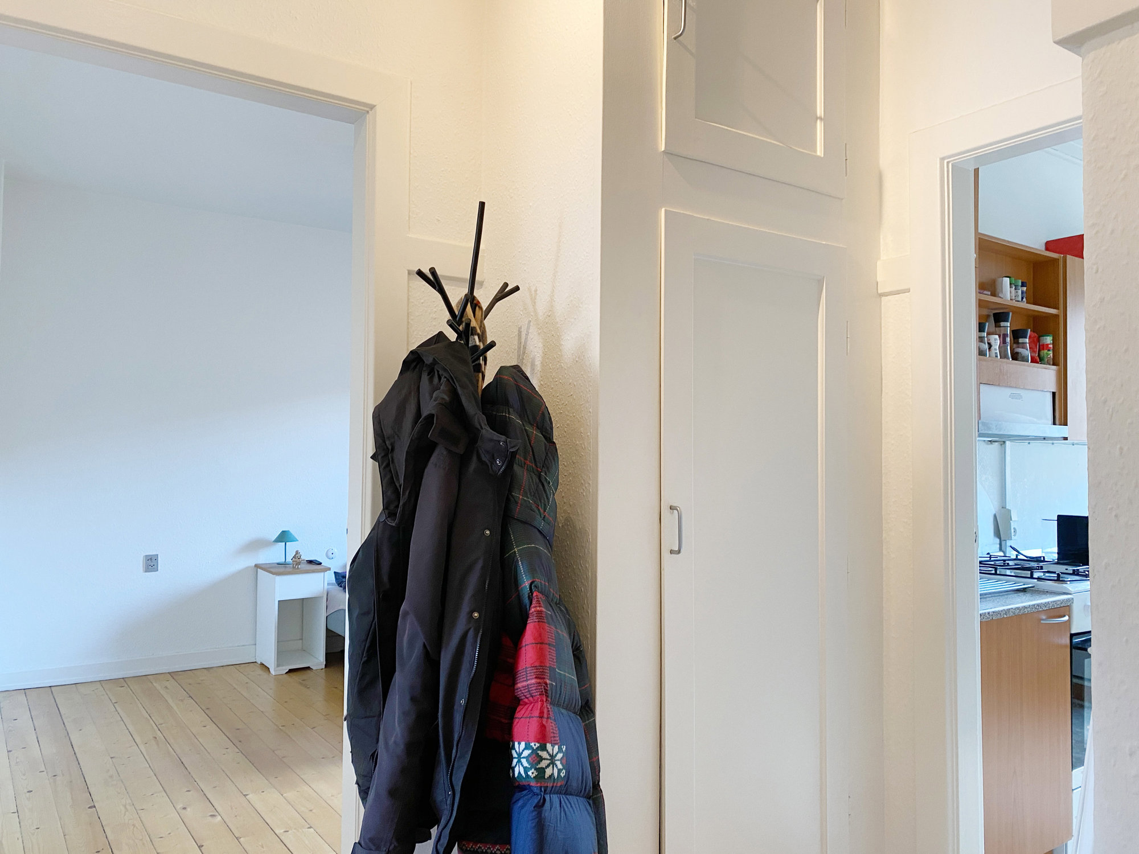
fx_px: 856
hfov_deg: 67.3
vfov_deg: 53.1
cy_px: 427
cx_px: 570
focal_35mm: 26
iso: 80
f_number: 1.8
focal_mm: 4.25
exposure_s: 1/50
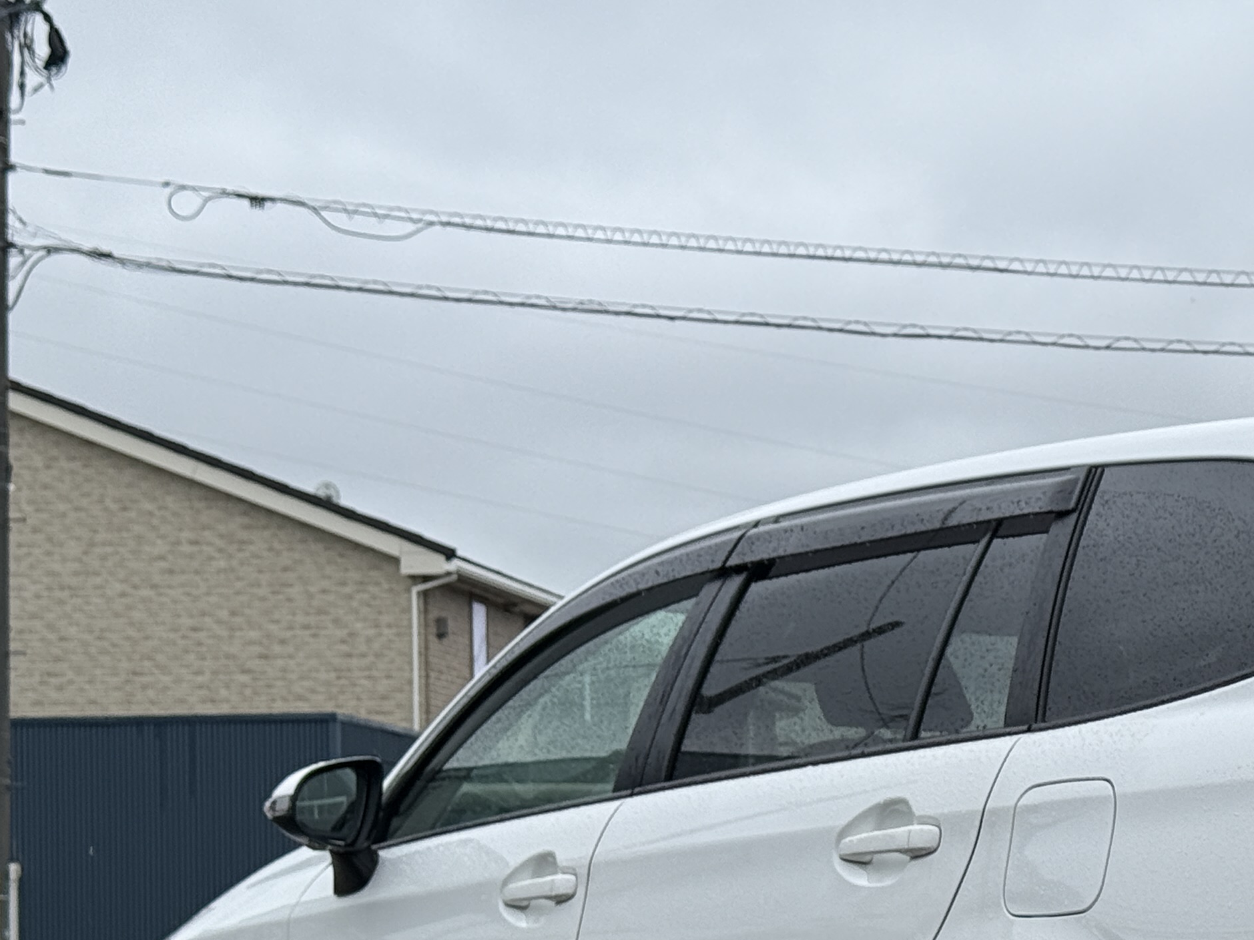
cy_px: 902
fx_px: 3731
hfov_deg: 18.6
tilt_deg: +1.0
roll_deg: +0.9
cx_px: 1254
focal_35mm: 103
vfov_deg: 14.2
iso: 64
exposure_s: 1/1000
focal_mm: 6.76
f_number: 1.78
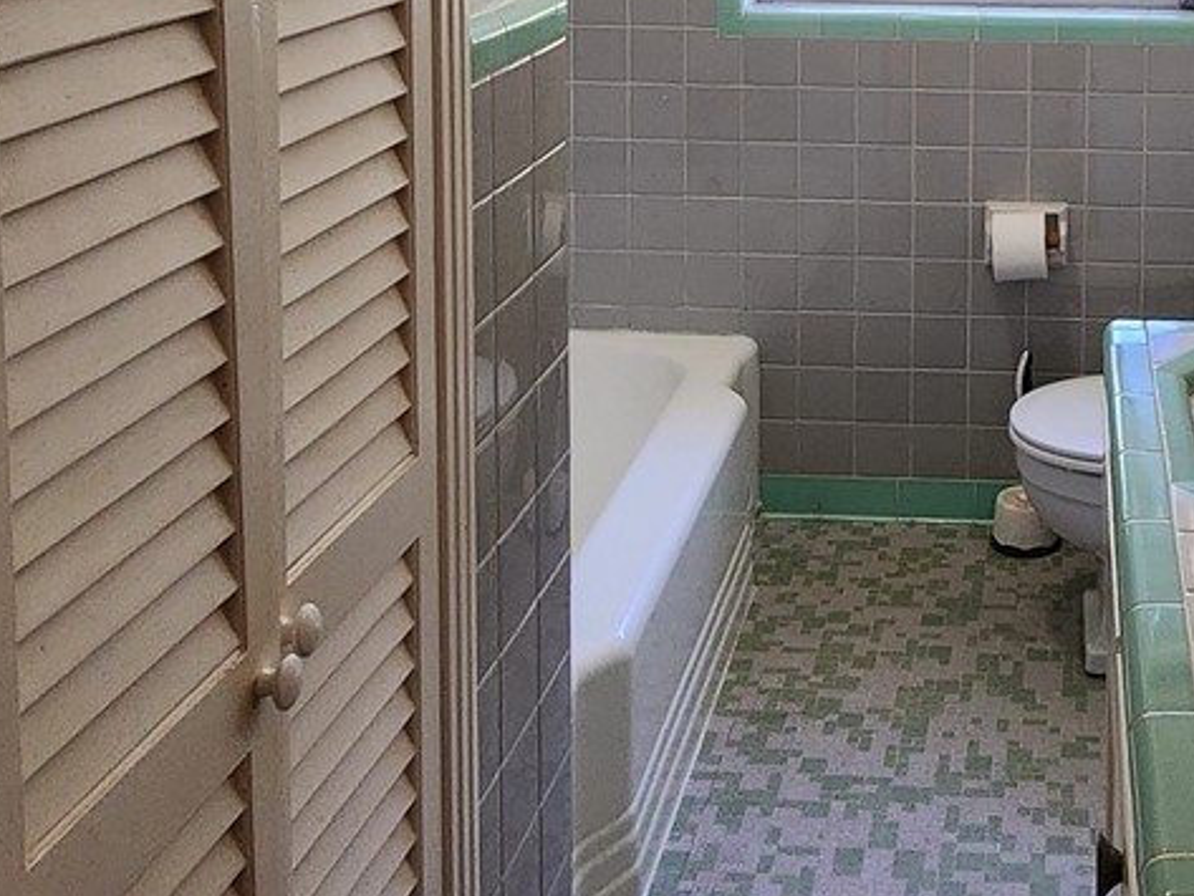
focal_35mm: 44
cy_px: -88
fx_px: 1518
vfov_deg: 29.6
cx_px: 992
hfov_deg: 40.7
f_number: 2.2
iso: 200
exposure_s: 1/60
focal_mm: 2.2
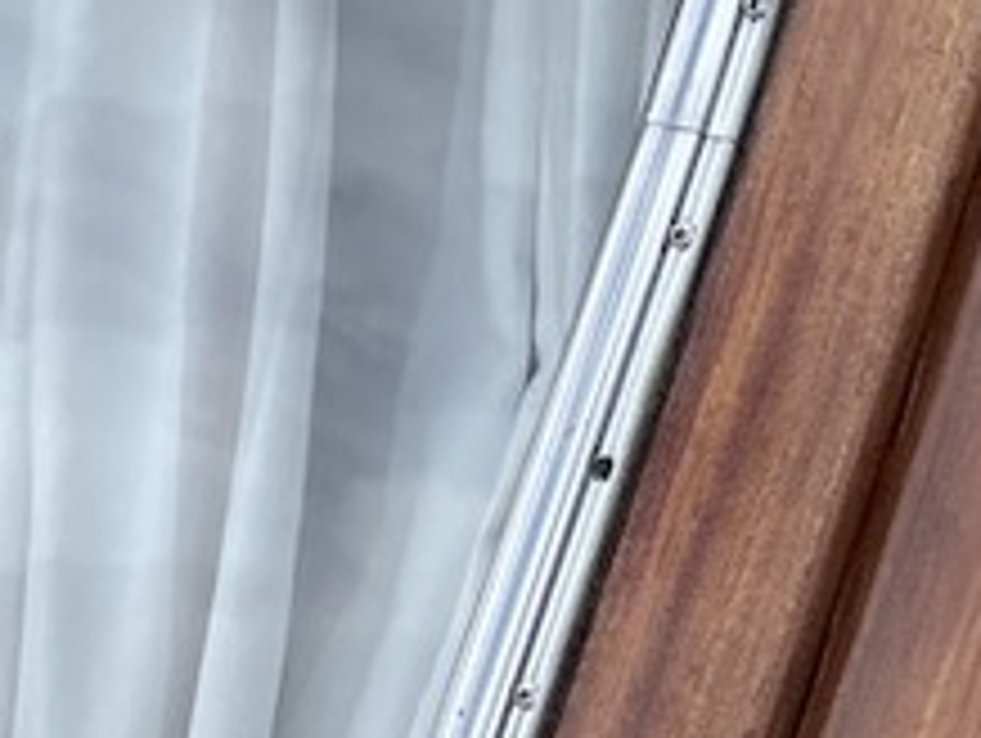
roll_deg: +3.9
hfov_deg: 12.3
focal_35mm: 143
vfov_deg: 10.4
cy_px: 472
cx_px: 1894
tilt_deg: -19.6
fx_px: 4057
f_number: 1.6
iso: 32
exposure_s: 1/2053
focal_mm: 4.2
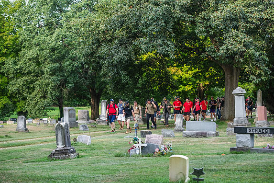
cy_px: 92
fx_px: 655
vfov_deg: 15.9
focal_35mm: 86
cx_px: 138
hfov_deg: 23.6
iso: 320
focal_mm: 85
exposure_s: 1/400
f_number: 4
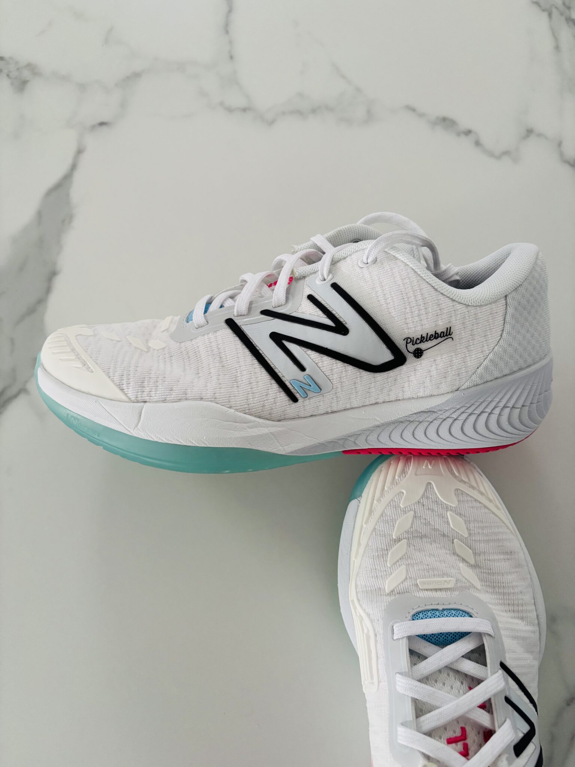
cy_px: 384
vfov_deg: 67.3
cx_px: 288
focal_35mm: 26
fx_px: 576
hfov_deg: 53.1
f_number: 1.6
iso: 320
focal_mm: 5.96
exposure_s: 1/60
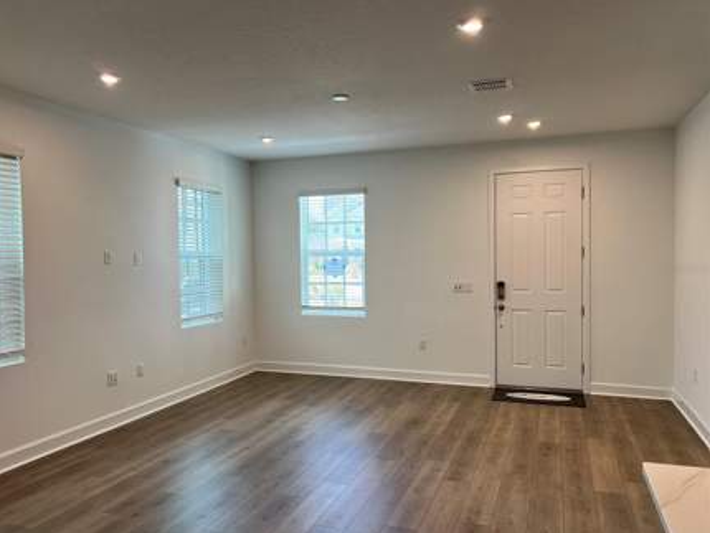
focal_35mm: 29
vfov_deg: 48.3
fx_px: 595
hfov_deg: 61.5
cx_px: 315
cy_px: 269
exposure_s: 1/159
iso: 64
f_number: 1.5
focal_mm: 5.7
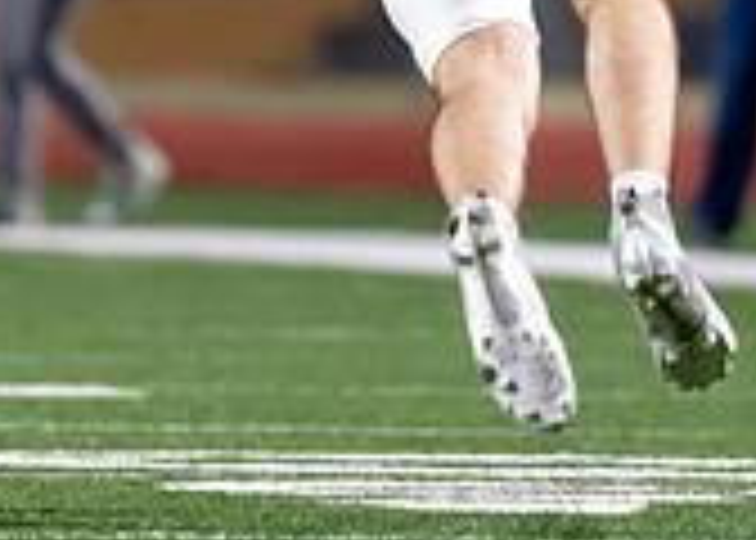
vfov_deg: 1.0
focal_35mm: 1421
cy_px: -584
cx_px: 472
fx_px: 30510
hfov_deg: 1.4
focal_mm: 200
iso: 4000
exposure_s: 1/1000
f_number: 2.8
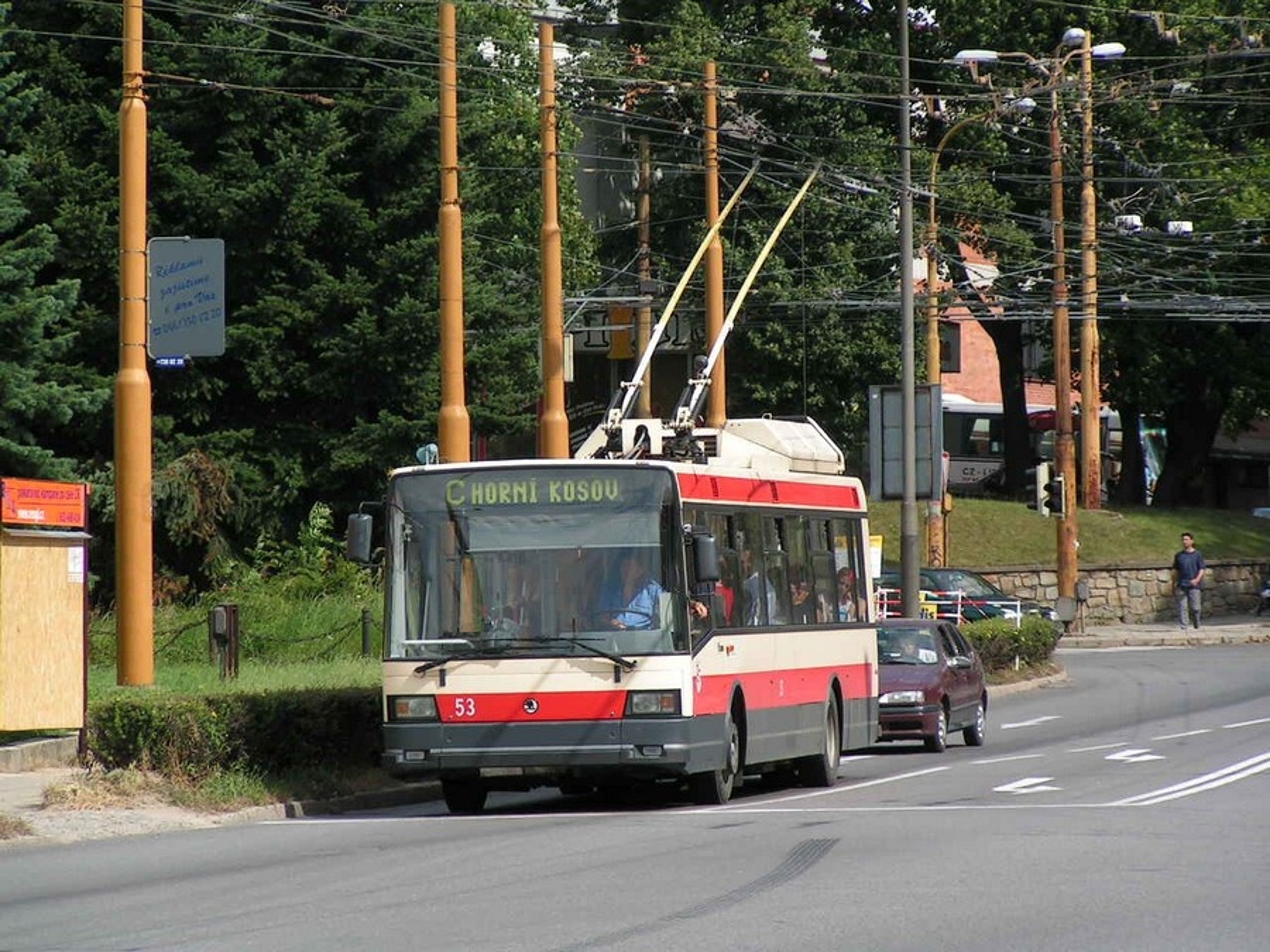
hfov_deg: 8.8
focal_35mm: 226
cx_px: 635
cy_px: 476
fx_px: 8292
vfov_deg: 6.6
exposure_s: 1/800
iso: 50
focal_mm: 34.5
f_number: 3.5
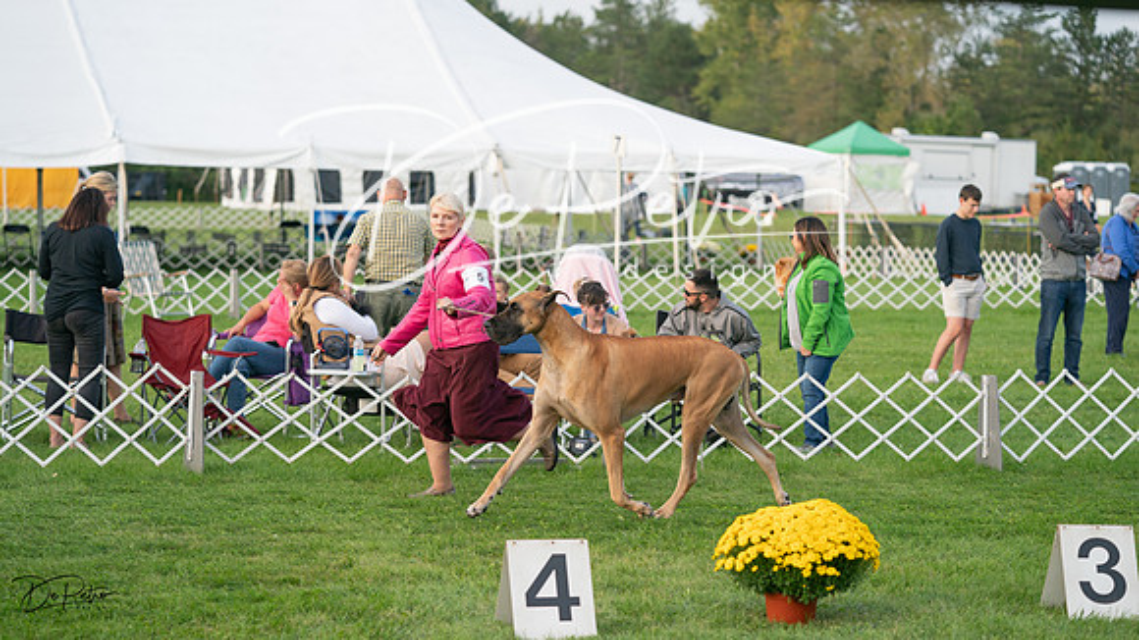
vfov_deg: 12.2
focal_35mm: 100
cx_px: 570
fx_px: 3005
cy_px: 320
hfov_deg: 21.5
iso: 500
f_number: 3.2
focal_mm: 95
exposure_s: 1/2000
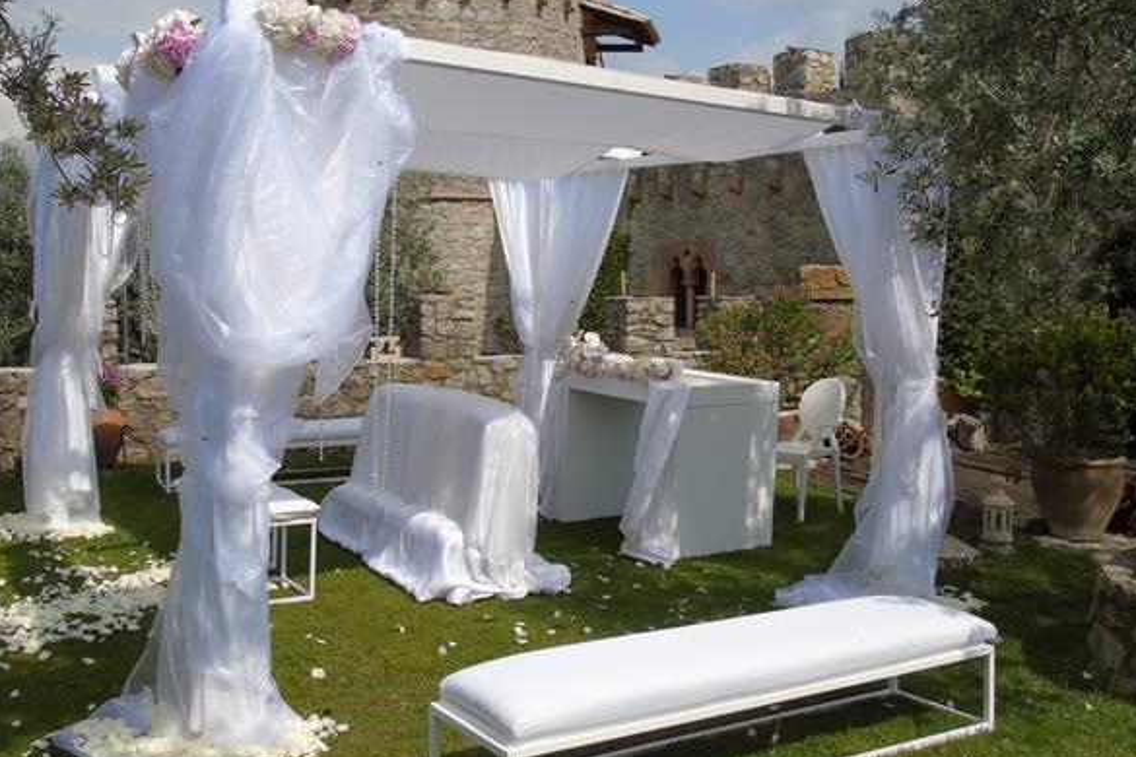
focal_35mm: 33
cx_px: 524
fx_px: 1041
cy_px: 332
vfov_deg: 39.9
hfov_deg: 57.2
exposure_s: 1/1000
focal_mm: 5.2
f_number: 4.5
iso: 80
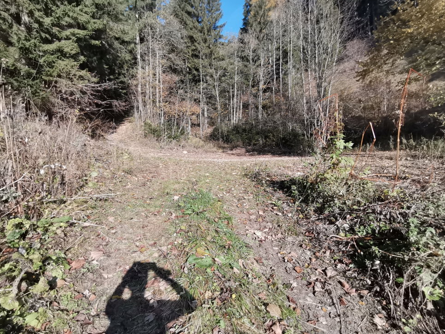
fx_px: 231
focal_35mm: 18
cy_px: 164
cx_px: 214
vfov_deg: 71.6
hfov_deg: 87.7
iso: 50
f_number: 2.4
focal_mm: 1.78
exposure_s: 1/653
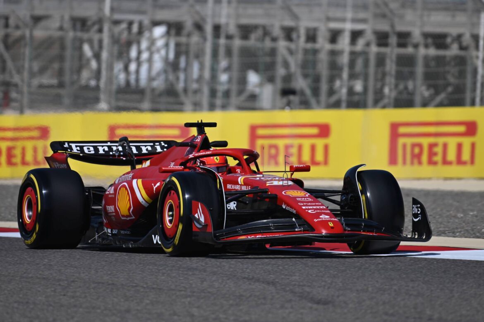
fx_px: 5375
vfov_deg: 3.4
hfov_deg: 5.2
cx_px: 242
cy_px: 161
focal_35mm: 400
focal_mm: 400
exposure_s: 1/1250
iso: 64
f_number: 4.5
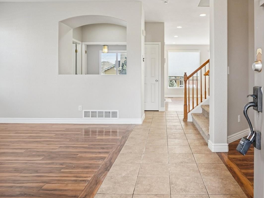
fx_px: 198
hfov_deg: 66.4
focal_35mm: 26
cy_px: 84
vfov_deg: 52.9
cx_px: 163
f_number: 8
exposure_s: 1/25
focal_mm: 12
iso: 400
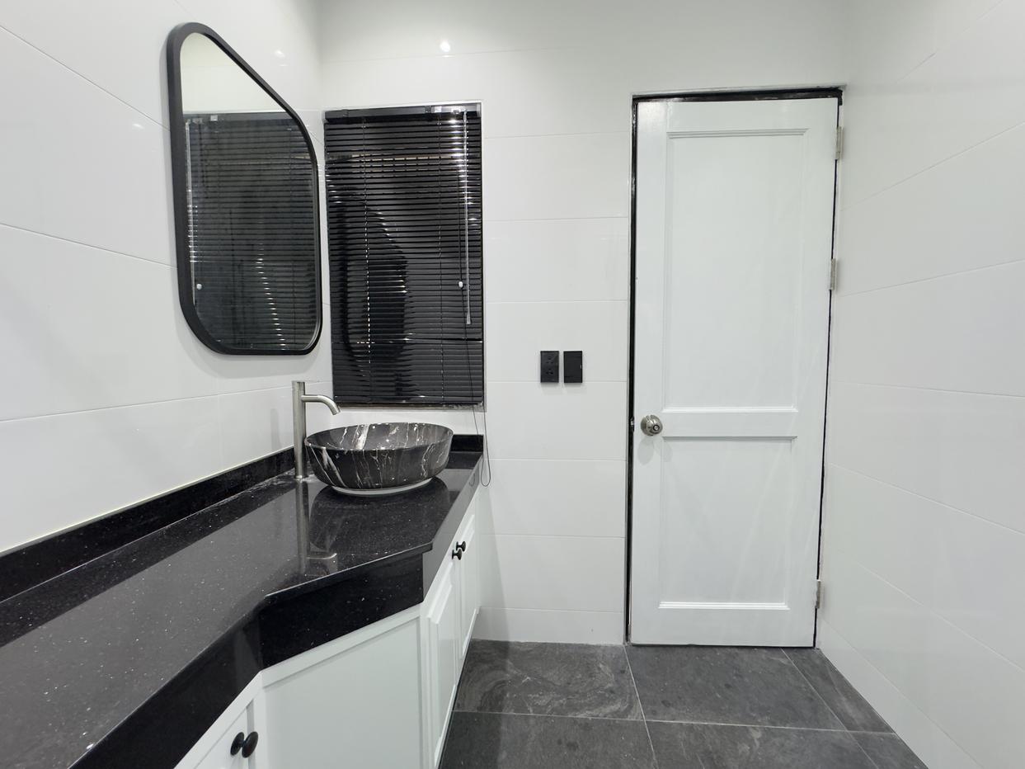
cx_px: 512
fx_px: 415
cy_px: 384
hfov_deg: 102.1
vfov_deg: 85.7
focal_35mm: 14
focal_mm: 2.22
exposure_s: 1/50
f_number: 2.2
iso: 320
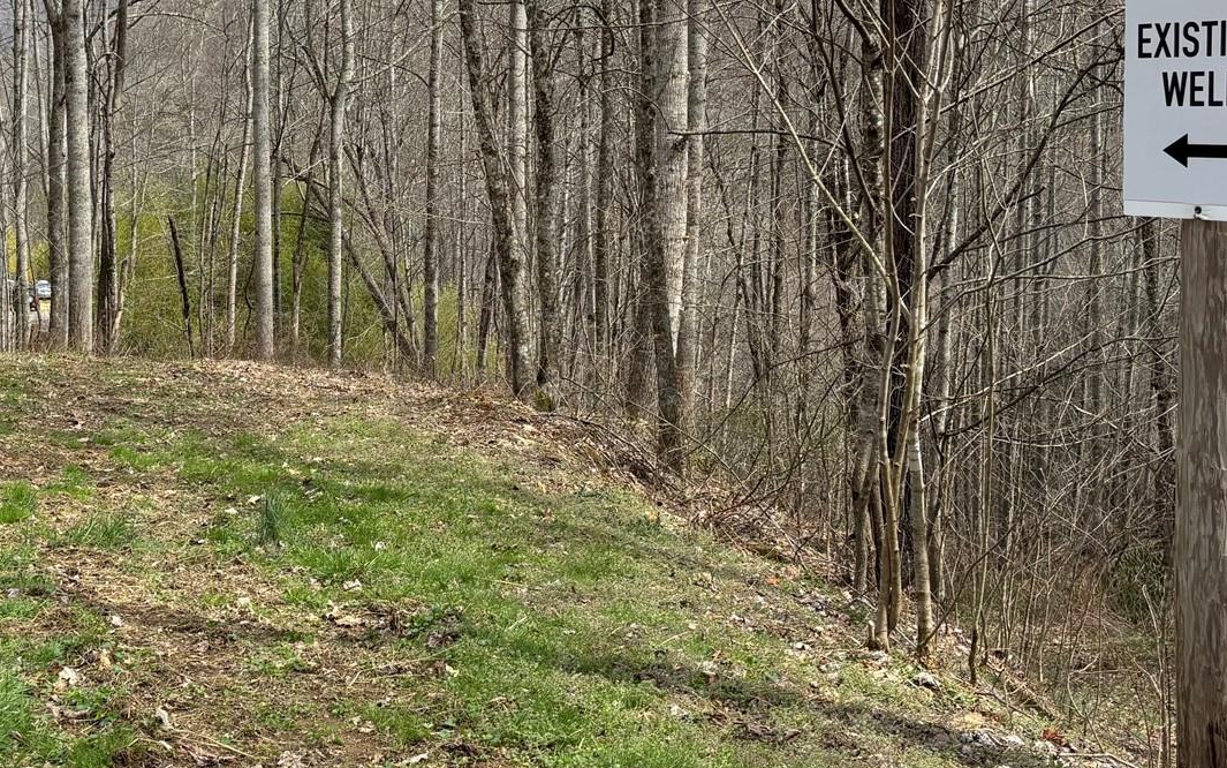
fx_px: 1773
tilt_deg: -6.3
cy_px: 258
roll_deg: -0.1
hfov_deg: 37.5
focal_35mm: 53
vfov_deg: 24.3
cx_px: 354
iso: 50
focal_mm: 5.96
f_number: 1.6
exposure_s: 1/1522
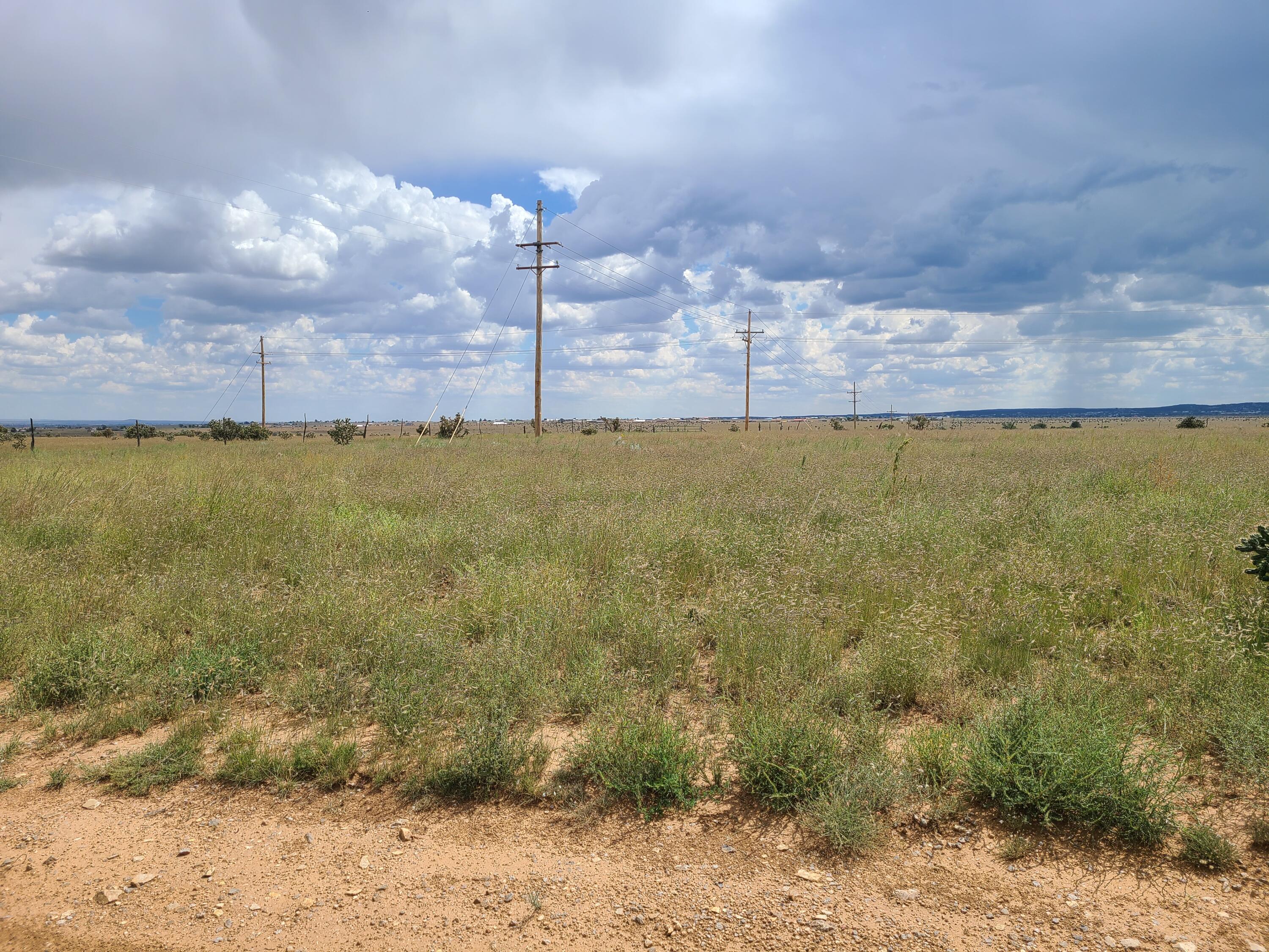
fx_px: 953
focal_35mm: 26
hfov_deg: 67.3
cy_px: 476
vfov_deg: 53.1
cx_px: 634
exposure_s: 1/2945
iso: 40
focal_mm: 5.4
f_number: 1.8
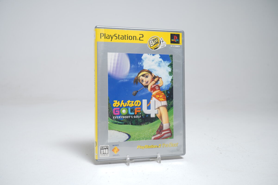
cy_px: 92
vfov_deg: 38.9
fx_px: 263
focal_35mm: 34
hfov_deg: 55.8
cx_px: 139
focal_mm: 34
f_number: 9
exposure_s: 1/1.6
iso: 64
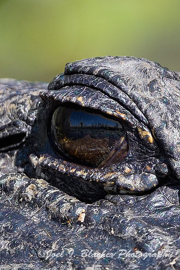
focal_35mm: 750
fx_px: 5625
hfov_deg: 1.8
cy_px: 135
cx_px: 90
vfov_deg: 2.7
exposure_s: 1/640
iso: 220
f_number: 5.6
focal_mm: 500
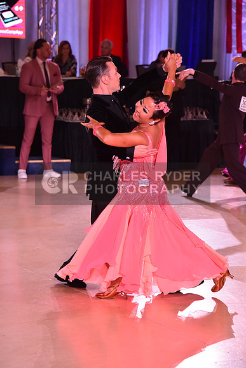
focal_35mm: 120
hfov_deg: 11.4
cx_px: 123
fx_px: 1229
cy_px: 184
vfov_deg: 17.1
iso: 2500
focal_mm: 120
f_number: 6.3
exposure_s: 1/320
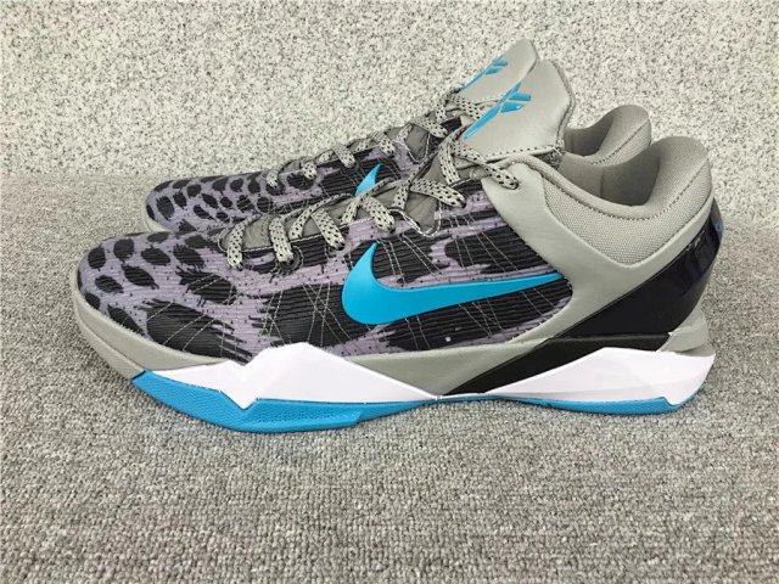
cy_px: 292
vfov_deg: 45.4
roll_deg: -2.9
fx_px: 698
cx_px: 390
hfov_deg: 58.4
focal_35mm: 31
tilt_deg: -23.6
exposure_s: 1/50
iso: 32
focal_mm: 3.3
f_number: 2.4
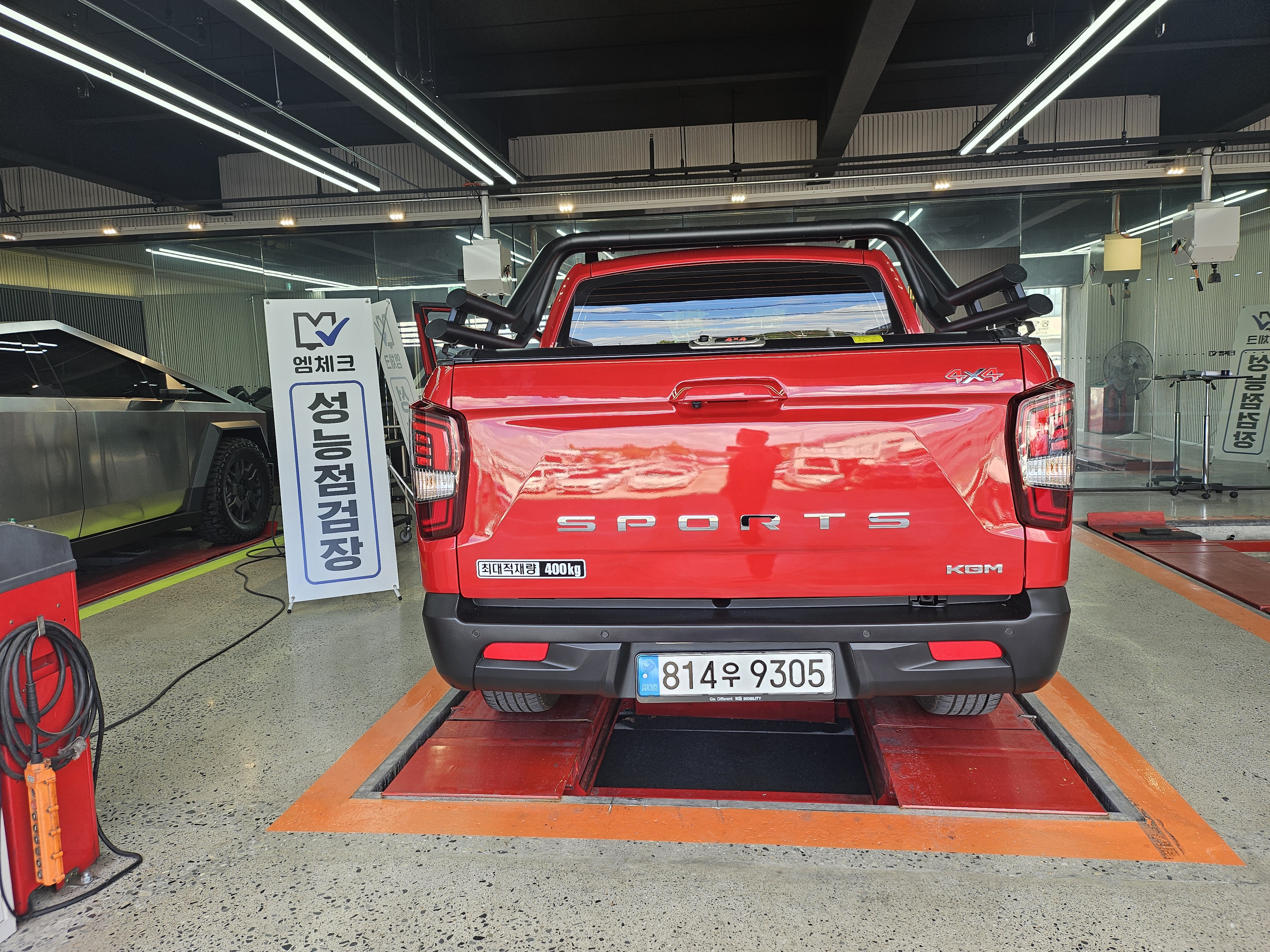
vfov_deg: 56.8
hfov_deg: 71.6
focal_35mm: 24
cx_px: 635
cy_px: 476
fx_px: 881
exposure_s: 1/212
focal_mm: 5
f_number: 1.8
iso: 50
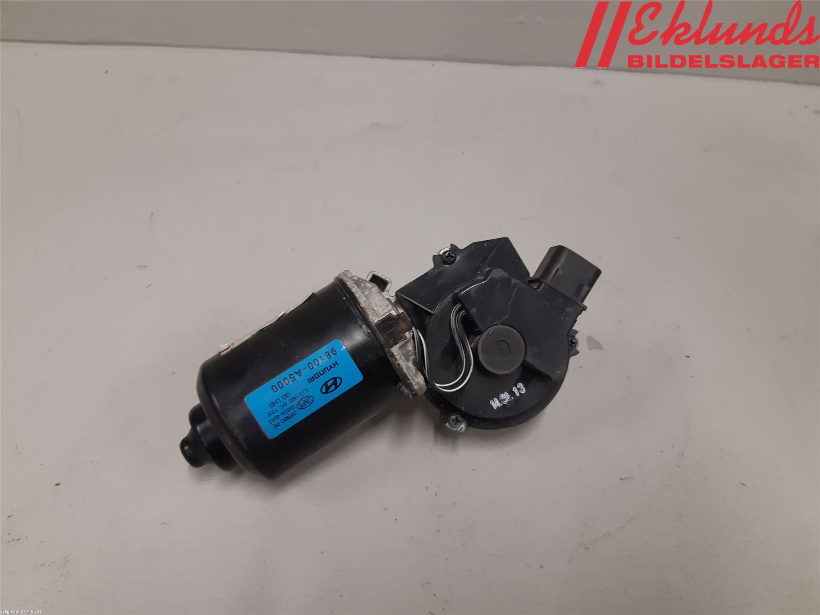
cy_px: 308
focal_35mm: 26
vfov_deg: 53.1
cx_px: 410
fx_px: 616
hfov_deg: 67.3
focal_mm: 3.93
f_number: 1.7
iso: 125
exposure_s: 1/50
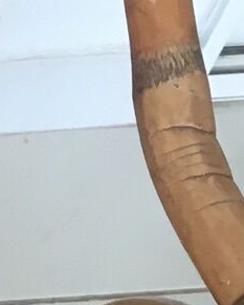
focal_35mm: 199
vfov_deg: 9.6
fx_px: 1795
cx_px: -516
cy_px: 298
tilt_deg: -55.3
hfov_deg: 6.9
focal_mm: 4.15
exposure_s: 1/33
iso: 80
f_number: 2.2
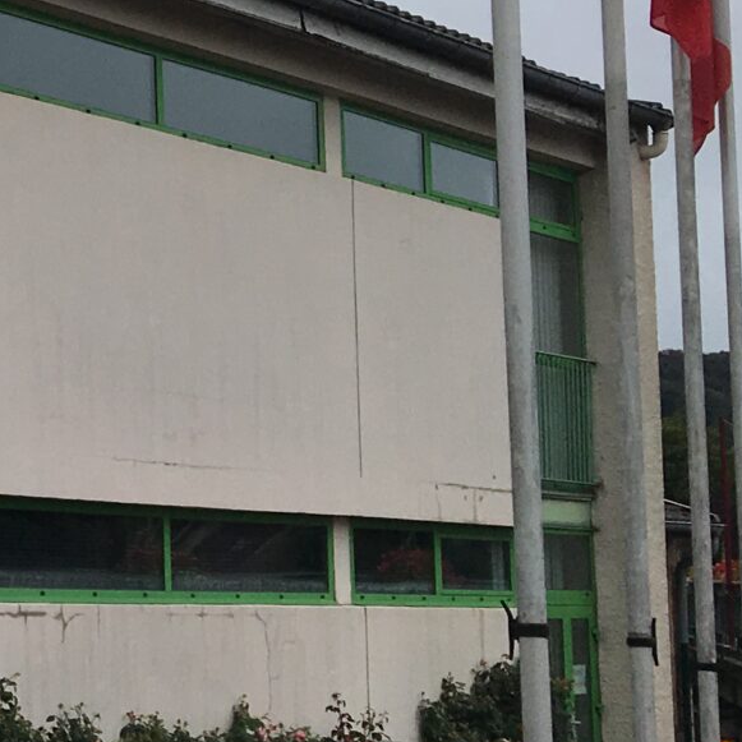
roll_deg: -1.6
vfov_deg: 15.3
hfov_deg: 13.0
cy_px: 140
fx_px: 2740
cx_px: -819
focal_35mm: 113
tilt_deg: +8.3
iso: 25
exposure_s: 1/1304
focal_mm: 4.15
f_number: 2.2
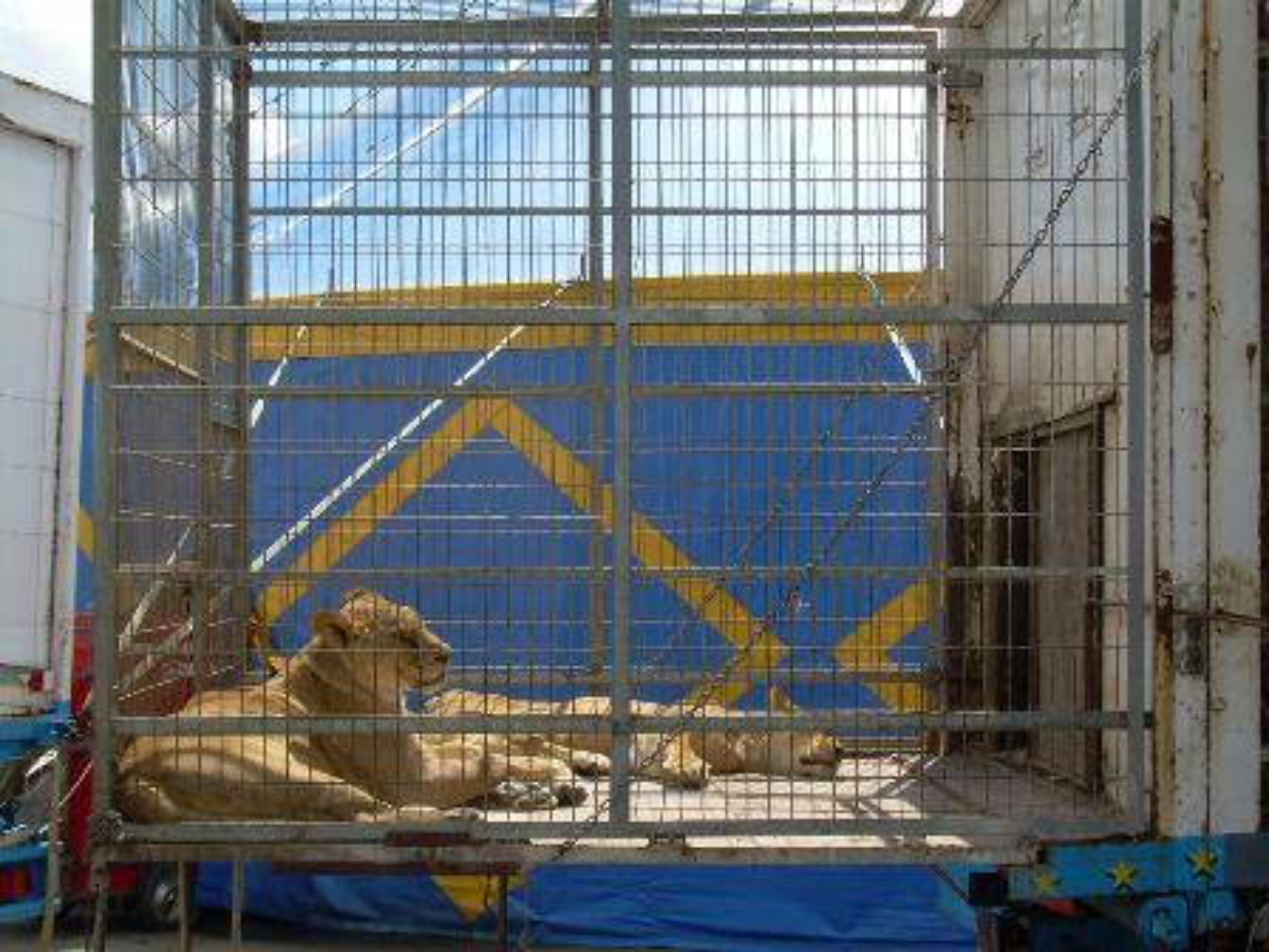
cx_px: 634
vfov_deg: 21.3
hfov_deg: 28.2
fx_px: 2529
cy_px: 476
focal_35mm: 69
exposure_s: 1/250
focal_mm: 11.8
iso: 50
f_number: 6.1
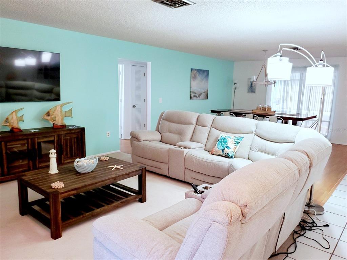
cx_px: 174
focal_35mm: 26
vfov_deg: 53.1
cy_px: 130
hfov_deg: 67.3
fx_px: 261
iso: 200
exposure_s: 1/59.2
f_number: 1.5
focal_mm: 4.3
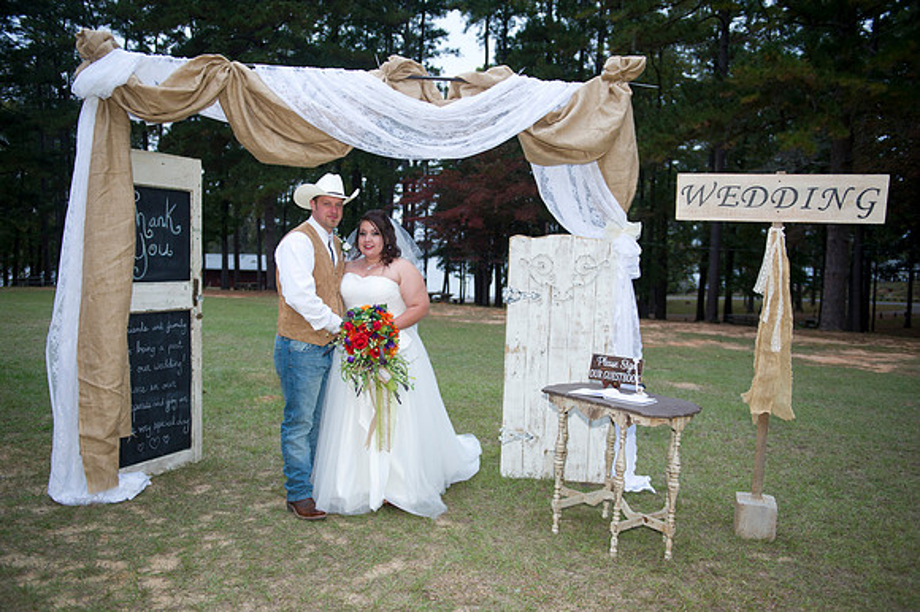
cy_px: 306
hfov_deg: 58.7
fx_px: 817
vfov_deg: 41.1
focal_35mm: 32
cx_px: 460
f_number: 2.8
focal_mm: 32
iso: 800
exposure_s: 1/100
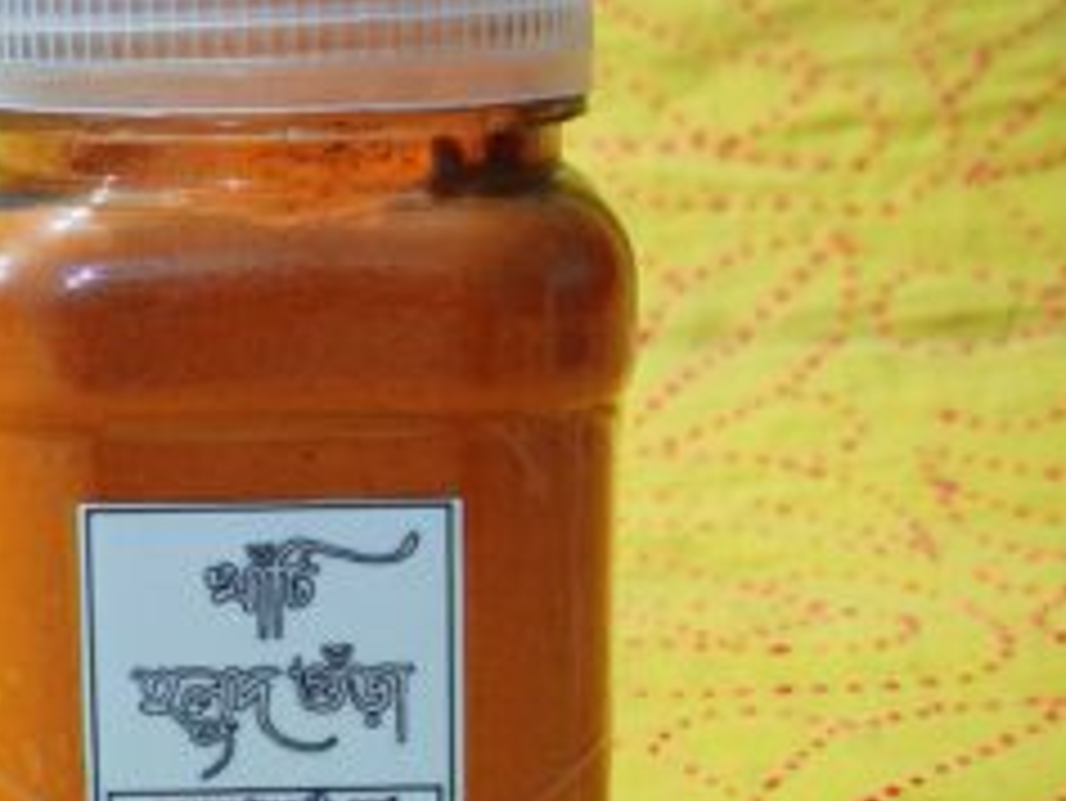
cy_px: 560
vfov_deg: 15.4
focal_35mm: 96
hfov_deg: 20.3
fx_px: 2958
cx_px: 283
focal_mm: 5.52
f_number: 1.95
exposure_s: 1/33
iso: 400
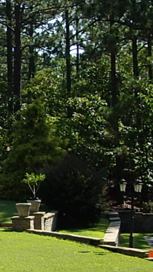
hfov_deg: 10.4
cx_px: -96
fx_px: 801
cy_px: 193
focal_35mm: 111
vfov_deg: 19.2
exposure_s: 1/500
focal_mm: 6.2
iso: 50
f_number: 2.7
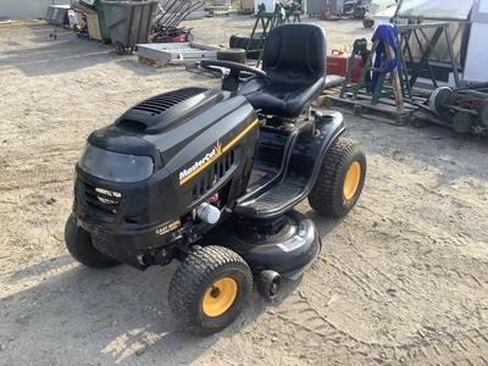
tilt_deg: -25.8
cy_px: 183
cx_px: 244
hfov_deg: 58.4
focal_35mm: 31
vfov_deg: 45.4
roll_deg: -0.5
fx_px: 437
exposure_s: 1/302
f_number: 2.4
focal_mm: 3.3
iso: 25
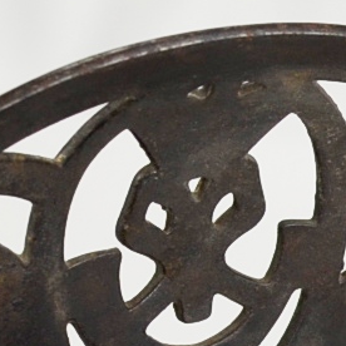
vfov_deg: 5.5
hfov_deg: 5.4
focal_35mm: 318
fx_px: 3596
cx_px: 548
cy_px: 382
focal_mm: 28
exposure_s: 1/125
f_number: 5.6
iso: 220
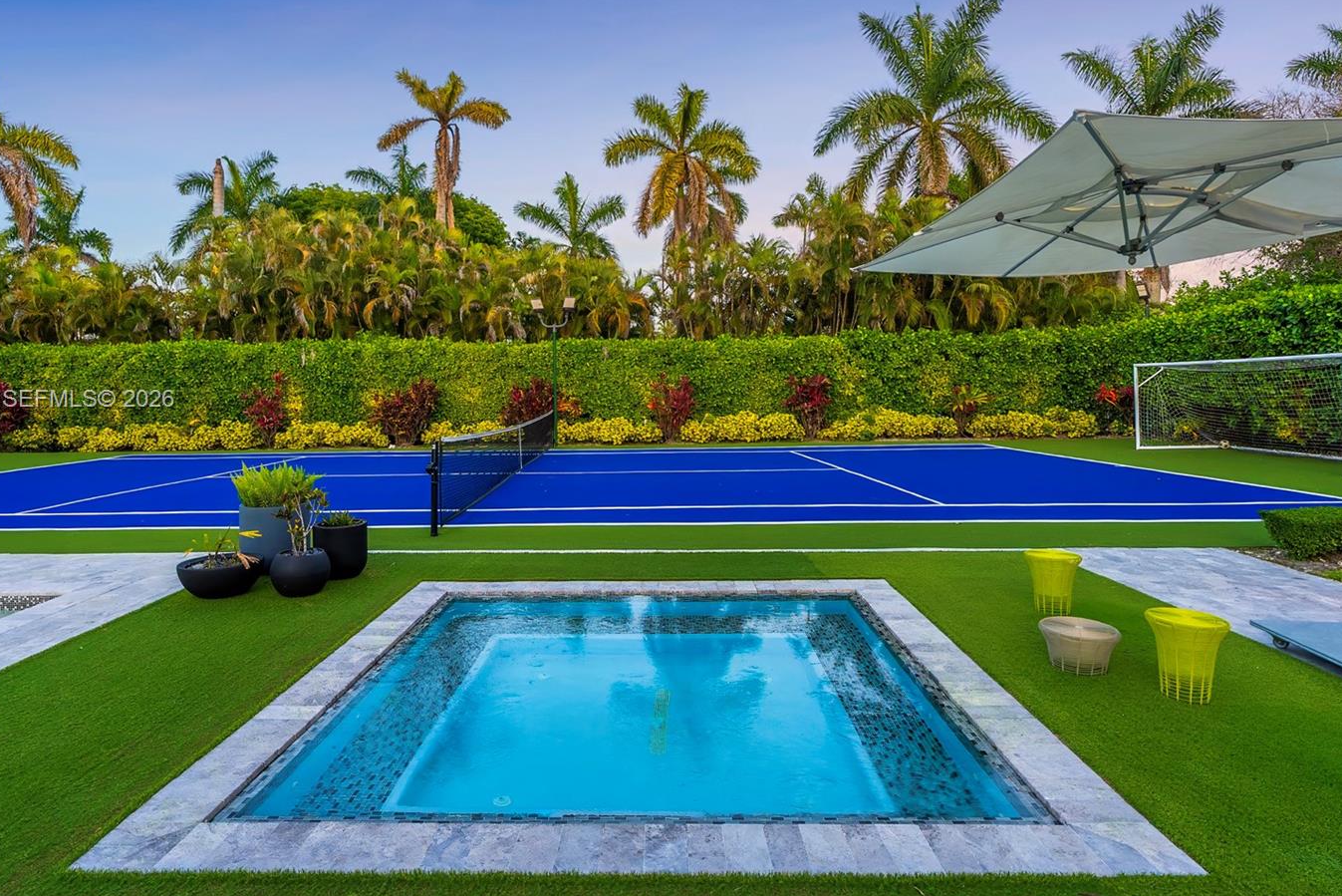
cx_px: 662
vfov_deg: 64.4
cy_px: 401
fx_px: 708
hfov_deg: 86.9
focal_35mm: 19
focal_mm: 16
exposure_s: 1/8
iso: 320
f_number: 8
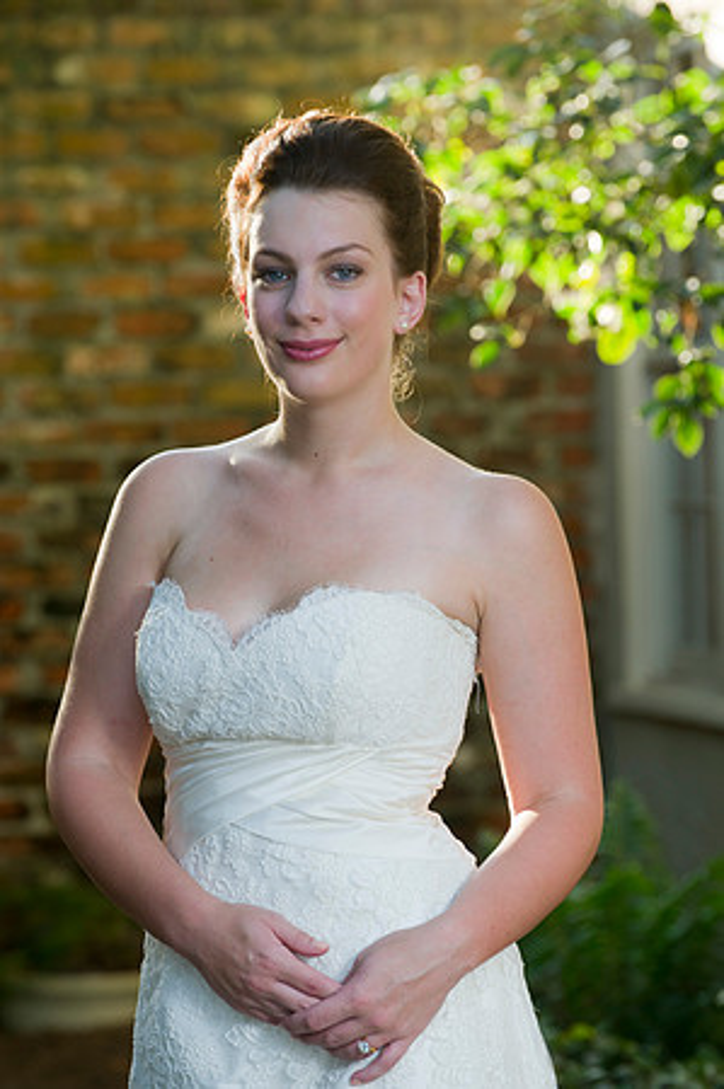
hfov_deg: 8.6
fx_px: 4837
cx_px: 362
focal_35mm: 160
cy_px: 544
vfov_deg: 12.9
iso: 400
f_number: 5
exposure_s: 1/60
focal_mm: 160
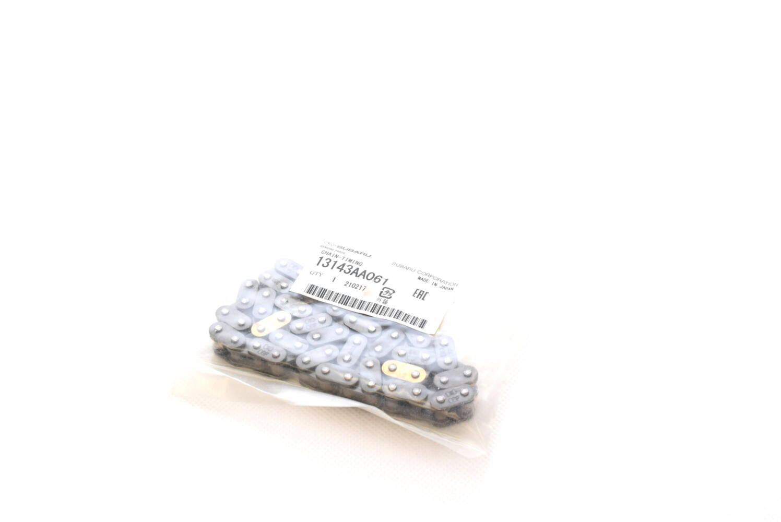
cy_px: 261
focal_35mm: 45
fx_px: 977
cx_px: 390
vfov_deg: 29.9
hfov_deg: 43.6
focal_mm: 30
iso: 400
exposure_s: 1/250
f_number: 8
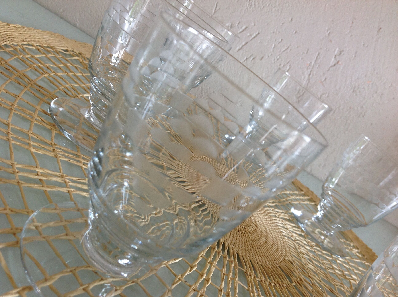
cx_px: 199
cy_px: 148
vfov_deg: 40.6
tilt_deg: -17.8
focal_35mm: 35
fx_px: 402
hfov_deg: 52.7
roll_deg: -38.4
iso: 64
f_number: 2.4
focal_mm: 4.28
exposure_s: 1/60
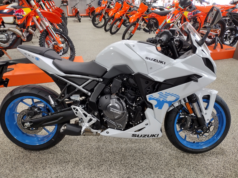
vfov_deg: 51.4
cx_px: 119
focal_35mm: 27
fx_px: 186
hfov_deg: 65.3
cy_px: 89
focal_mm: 4.71
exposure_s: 1/40
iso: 175
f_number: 1.7
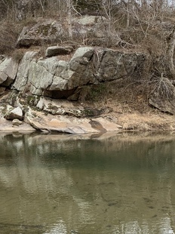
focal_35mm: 56
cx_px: 32
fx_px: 378
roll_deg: +0.4
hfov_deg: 25.6
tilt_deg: -4.0
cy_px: 132
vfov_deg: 34.3
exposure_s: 1/364
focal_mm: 4.25
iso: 25
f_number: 1.8
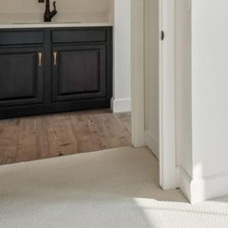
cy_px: 7
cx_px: 515
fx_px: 484
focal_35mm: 65
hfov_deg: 16.1
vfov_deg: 25.3
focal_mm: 10
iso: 400
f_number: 8
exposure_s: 1/500
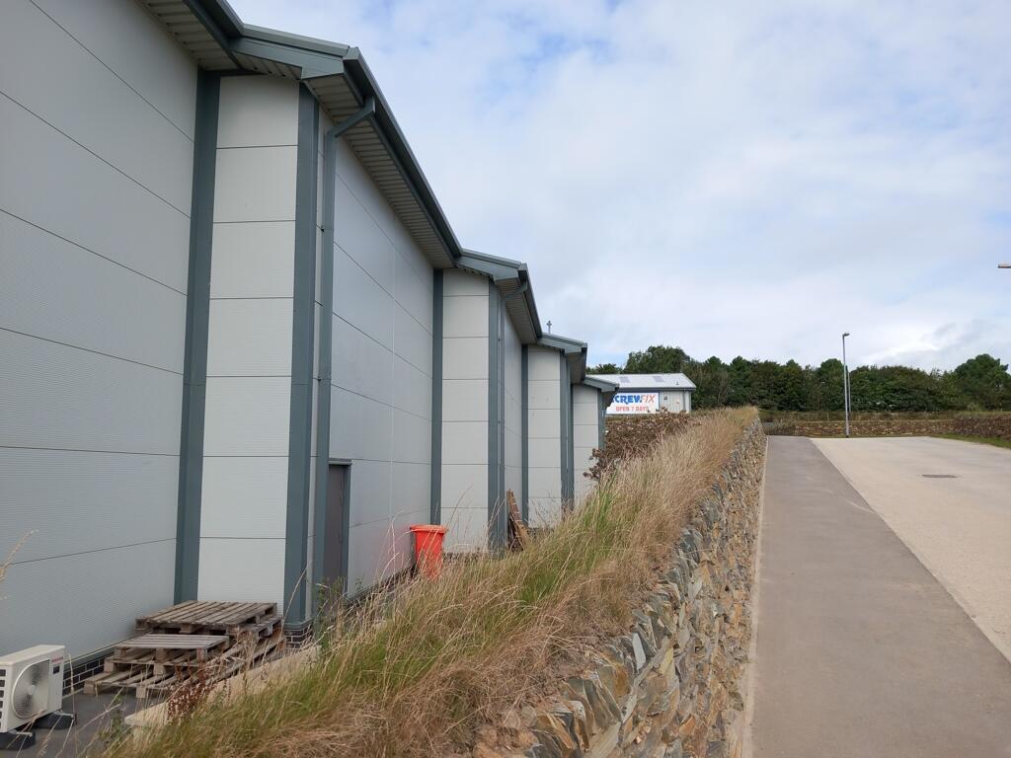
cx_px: 506
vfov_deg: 51.4
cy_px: 379
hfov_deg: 65.3
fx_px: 789
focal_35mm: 27
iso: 20
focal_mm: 4
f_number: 1.8
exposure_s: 1/514
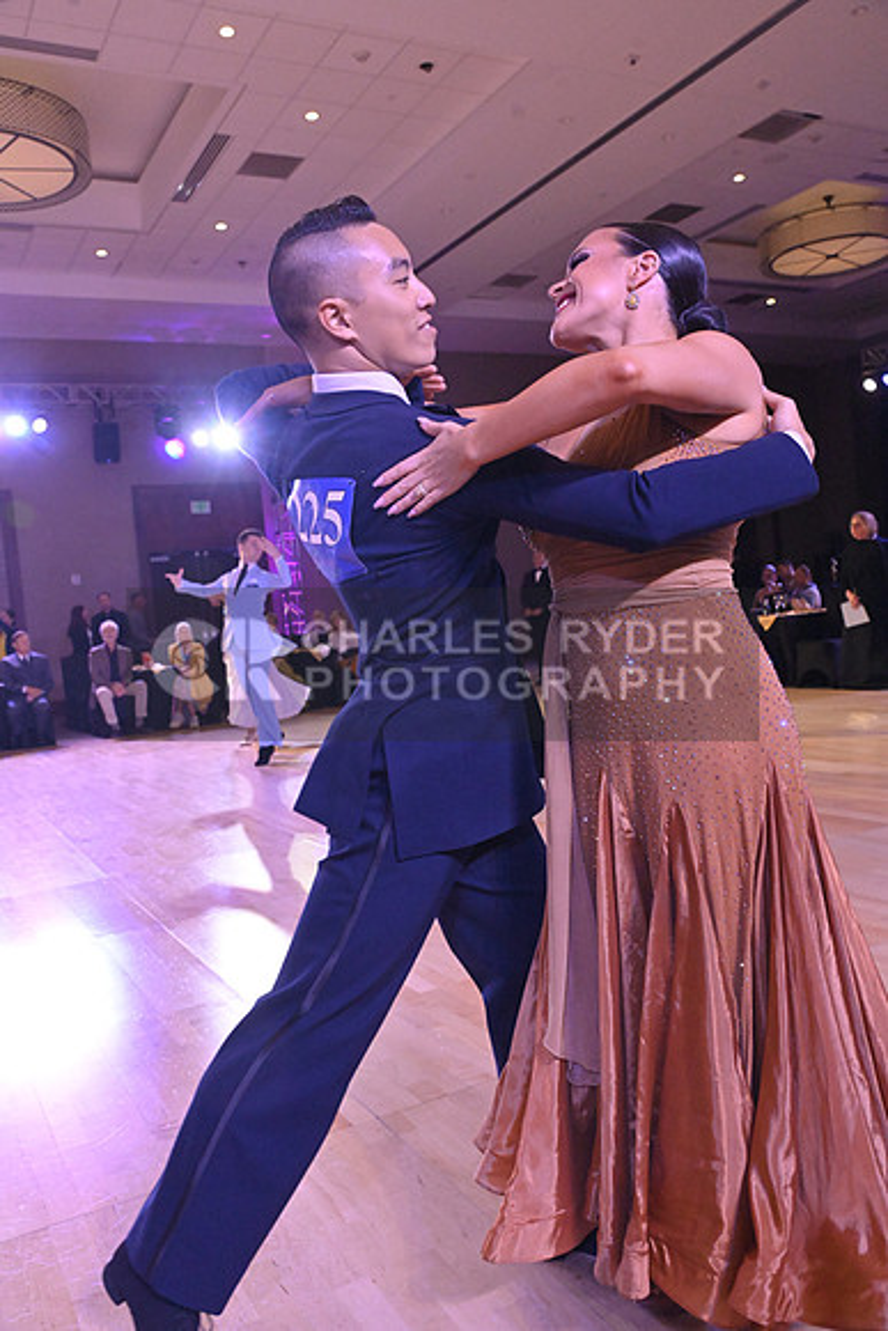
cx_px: 444
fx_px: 1109
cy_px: 666
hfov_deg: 43.6
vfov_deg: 61.9
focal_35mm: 30
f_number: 7.1
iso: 6400
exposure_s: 1/320
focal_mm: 30
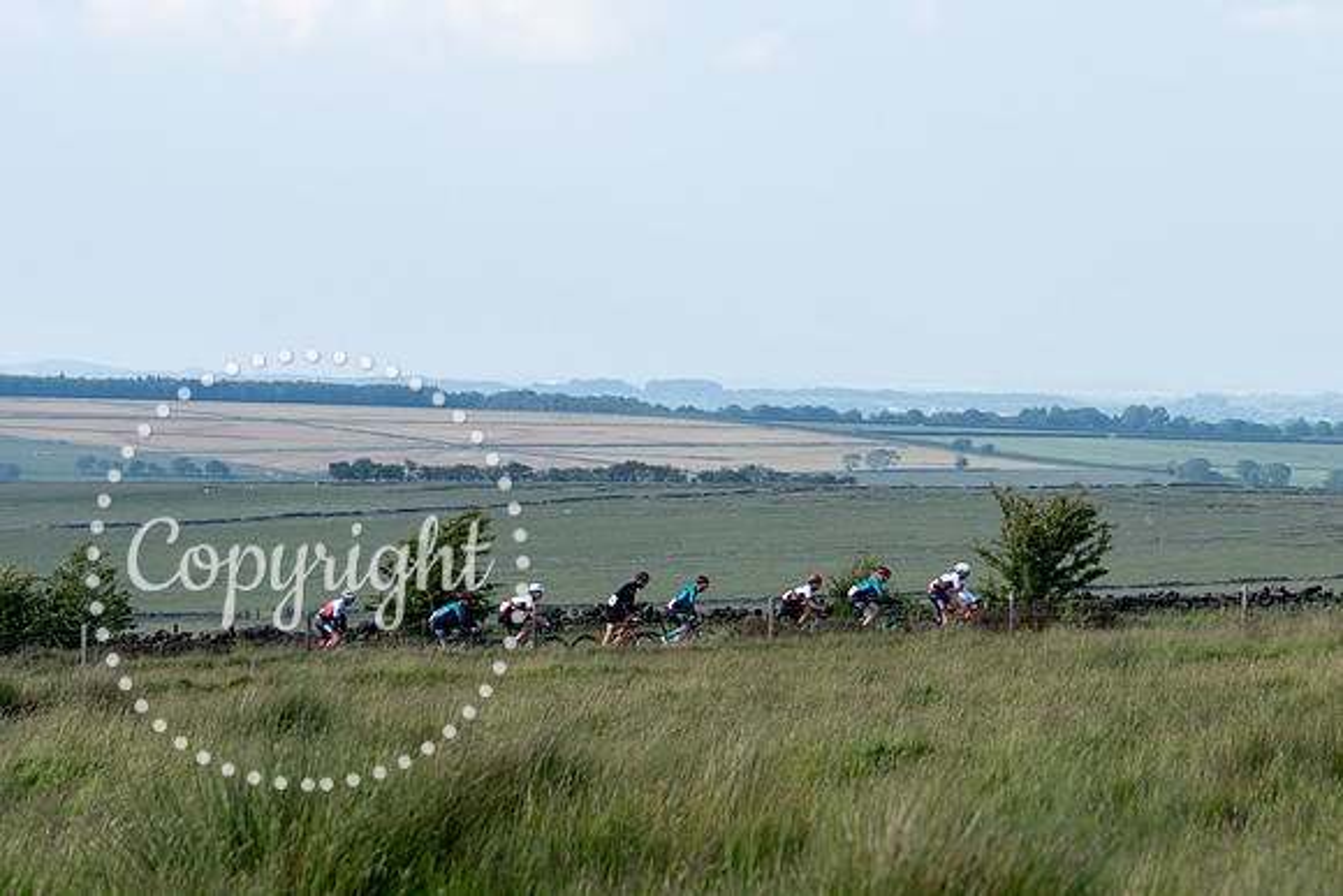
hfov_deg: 12.8
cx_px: 1075
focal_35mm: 160
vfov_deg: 8.6
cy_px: 179
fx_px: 5972
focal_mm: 100
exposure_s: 1/320
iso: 200
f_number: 6.3
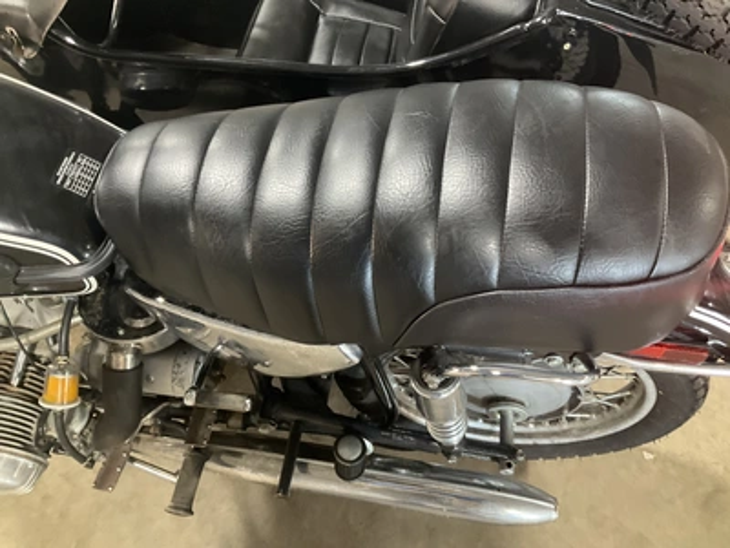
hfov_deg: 61.7
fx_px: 612
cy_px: 274
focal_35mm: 29
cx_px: 365
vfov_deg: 48.2
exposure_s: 1/40
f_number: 1.8
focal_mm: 3
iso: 320
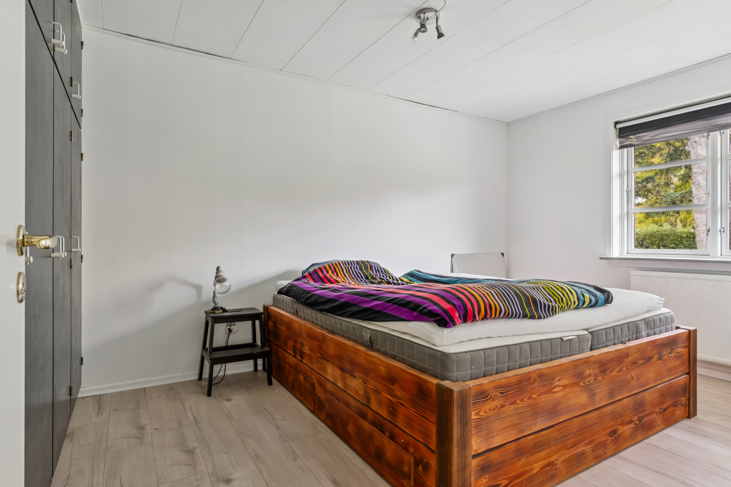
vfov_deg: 61.3
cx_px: 366
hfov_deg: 83.3
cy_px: 244
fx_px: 411
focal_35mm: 20
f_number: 8
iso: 200
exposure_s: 1
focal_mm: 13.5
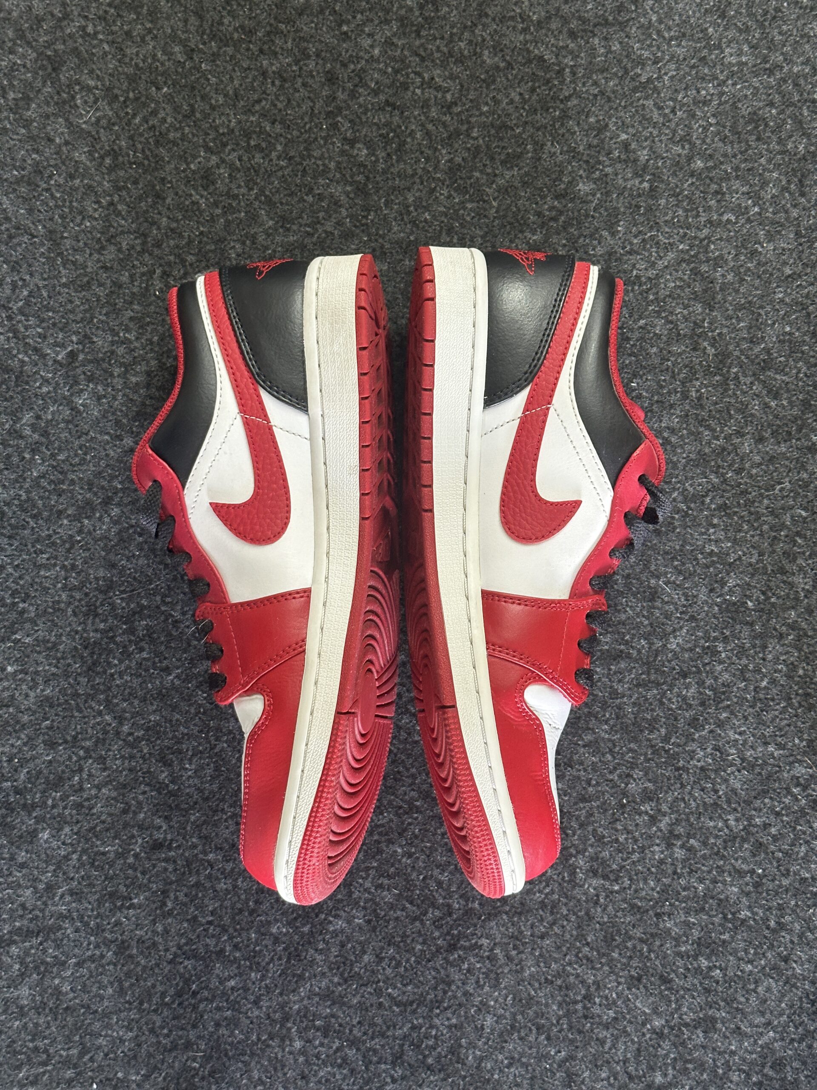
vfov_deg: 39.7
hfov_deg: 30.3
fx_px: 1511
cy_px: 545
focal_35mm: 48
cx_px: 408
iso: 200
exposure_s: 1/50
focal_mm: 6.86
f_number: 1.78
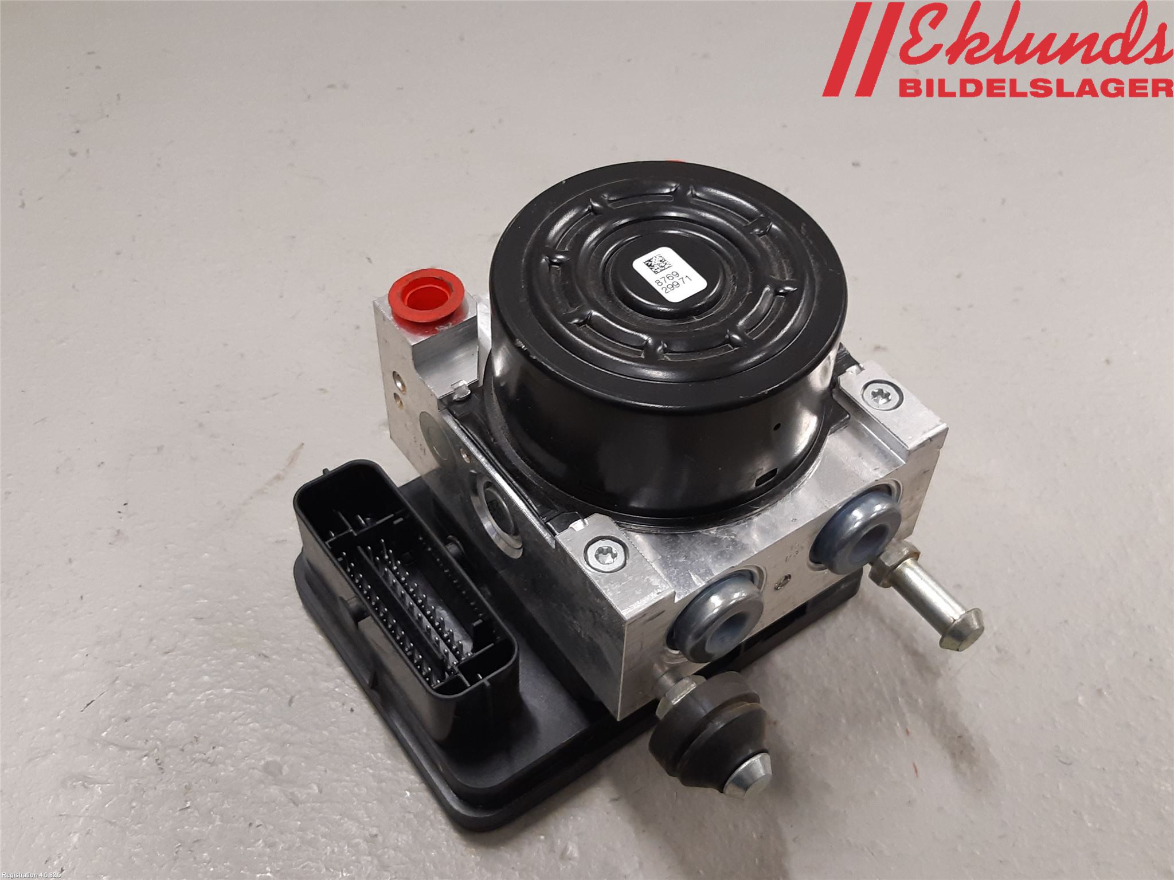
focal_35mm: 26
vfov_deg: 53.1
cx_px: 587
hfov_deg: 67.3
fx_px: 882
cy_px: 440
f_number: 1.7
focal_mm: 3.93
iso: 160
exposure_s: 1/50
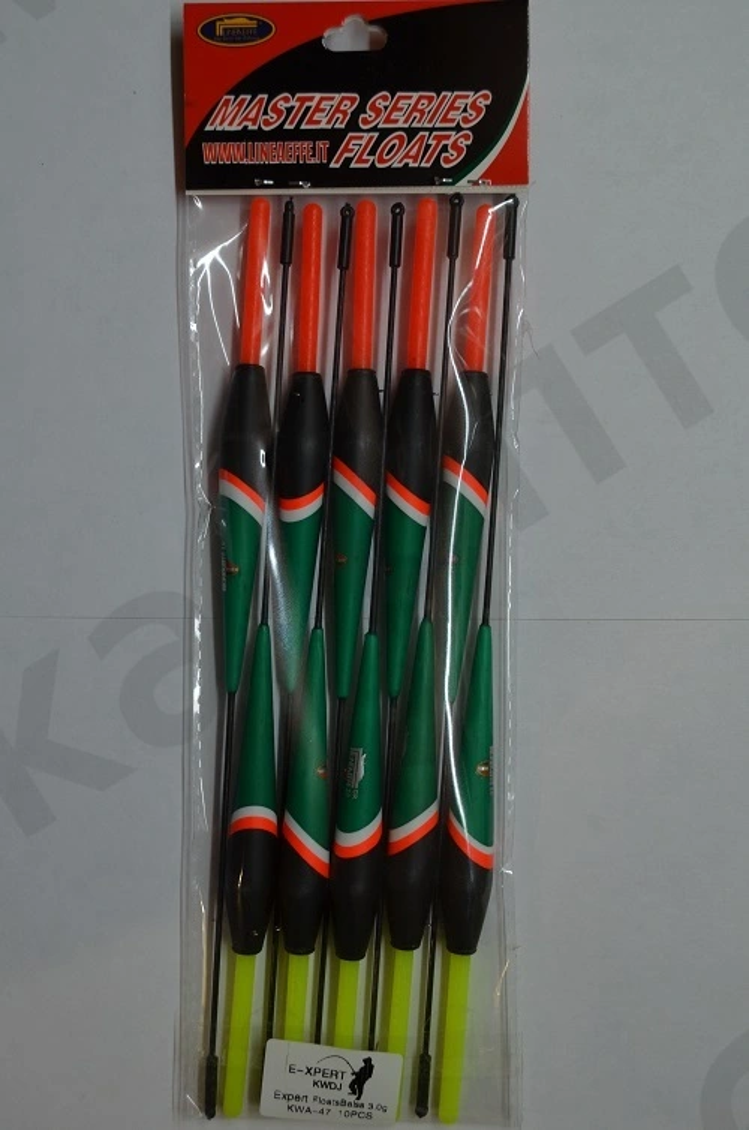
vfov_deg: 41.2
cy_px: 565
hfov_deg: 28.0
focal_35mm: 48
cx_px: 374
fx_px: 1503
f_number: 5.6
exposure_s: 1/60
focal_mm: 32
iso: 220
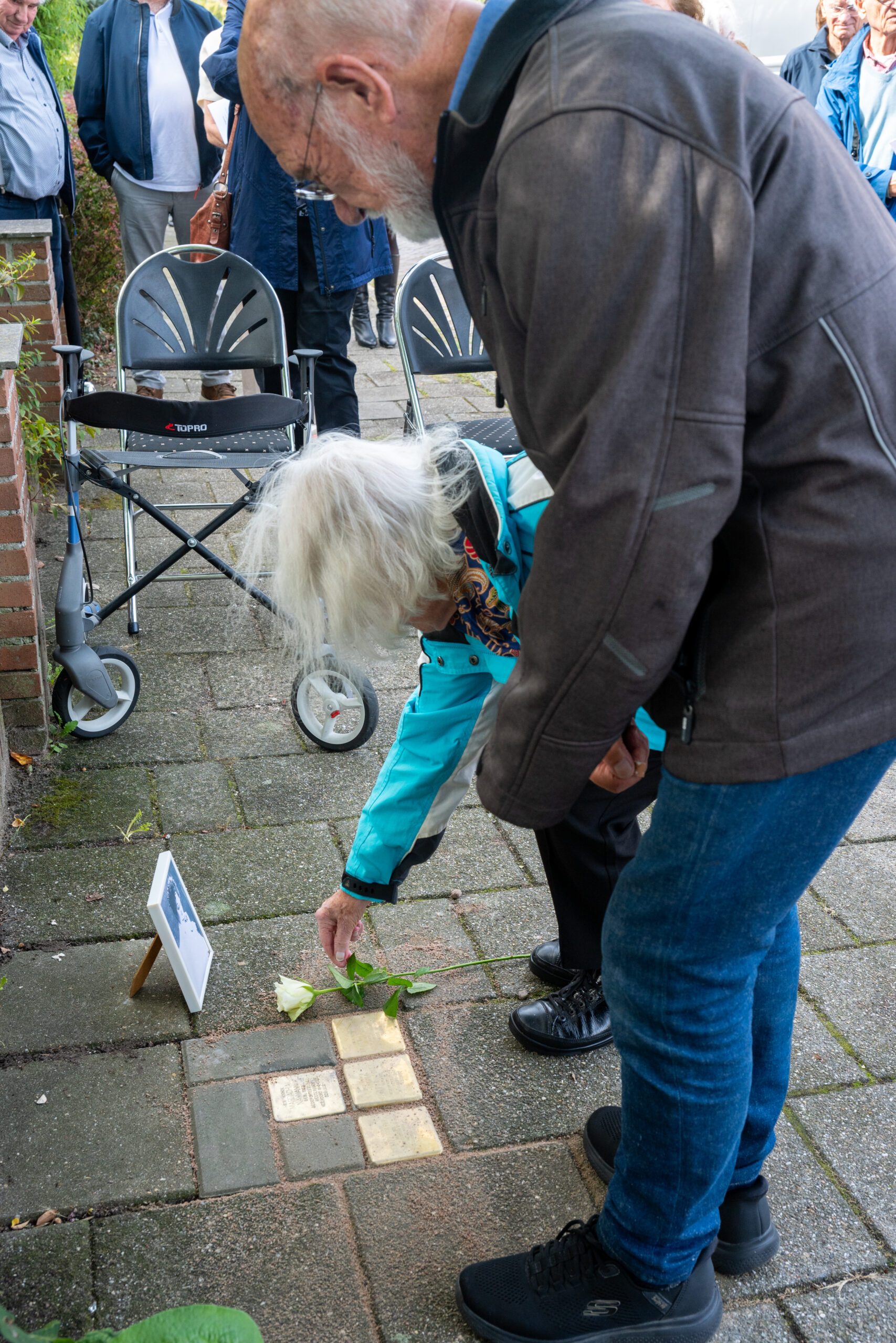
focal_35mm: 37
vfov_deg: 51.9
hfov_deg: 35.9
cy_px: 672
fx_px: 1381
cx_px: 448
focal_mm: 37
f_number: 7.1
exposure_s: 1/160
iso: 500
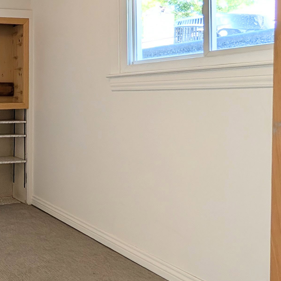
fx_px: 331
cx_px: -57
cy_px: 97
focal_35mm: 36
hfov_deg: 35.9
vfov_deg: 45.5
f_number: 1.7
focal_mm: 2.02
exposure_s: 1/142
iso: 49
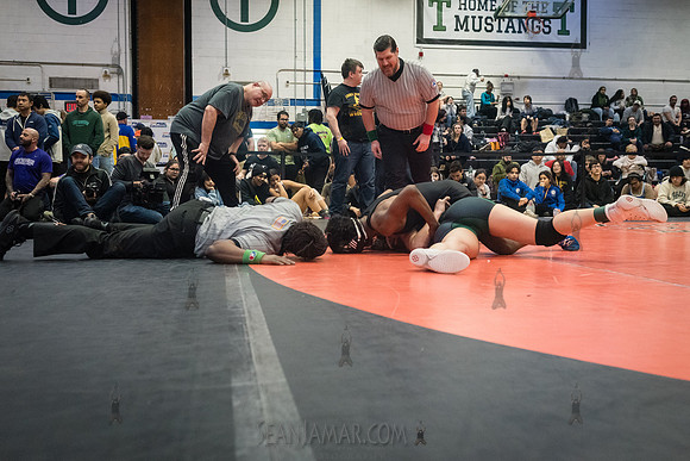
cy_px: 230
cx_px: 345
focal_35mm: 38
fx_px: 720
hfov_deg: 51.2
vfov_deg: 35.5
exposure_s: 1/400
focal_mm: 35
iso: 8000
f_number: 4
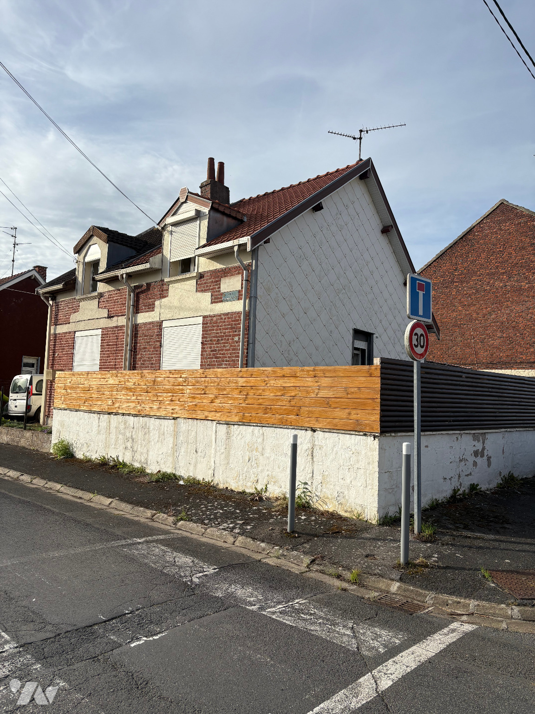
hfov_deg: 53.1
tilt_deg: +5.1
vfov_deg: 67.3
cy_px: 357
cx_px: 268
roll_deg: -3.0
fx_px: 536
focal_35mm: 26
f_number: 1.6
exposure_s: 1/4065
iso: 50
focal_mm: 5.96
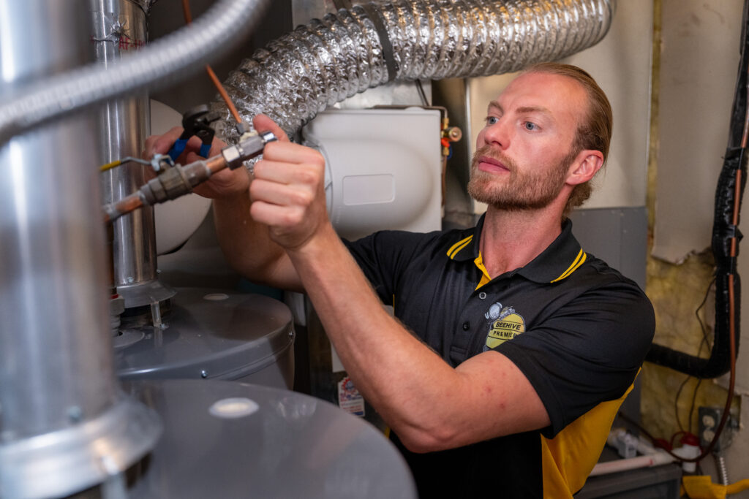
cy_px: 250
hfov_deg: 61.9
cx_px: 374
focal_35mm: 30
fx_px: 624
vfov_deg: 43.6
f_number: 2.8
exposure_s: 1/250
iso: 1000
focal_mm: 30
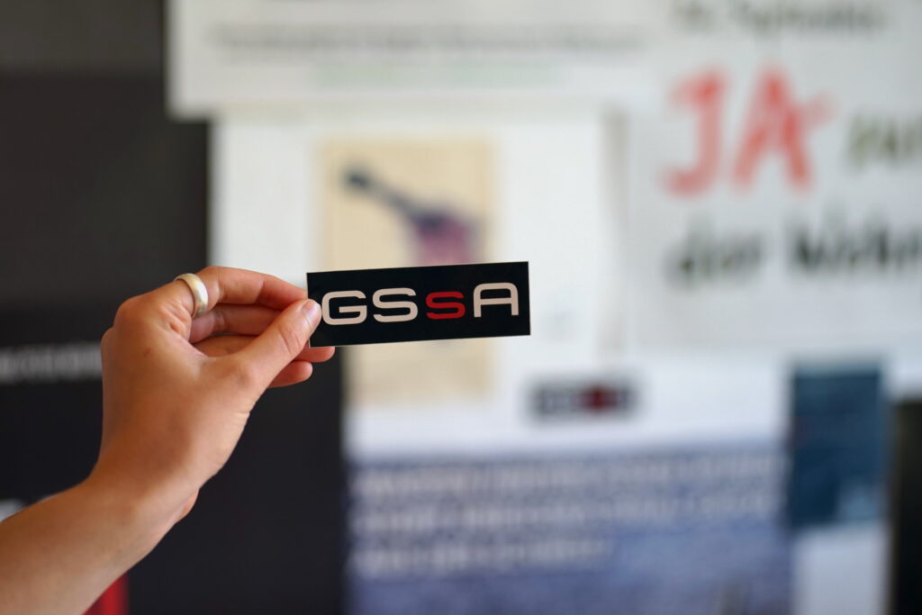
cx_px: 461
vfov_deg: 16.1
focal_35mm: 85
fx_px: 2177
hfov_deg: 23.9
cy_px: 308
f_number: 2.5
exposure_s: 1/100
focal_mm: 85
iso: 200
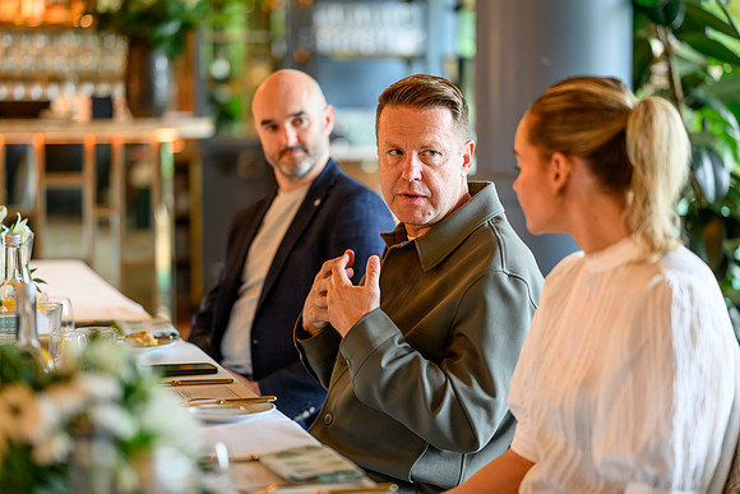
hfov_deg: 23.7
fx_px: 1763
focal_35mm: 86
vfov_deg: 15.9
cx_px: 370
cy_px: 247
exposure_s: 1/200
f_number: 1.8
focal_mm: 85
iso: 720
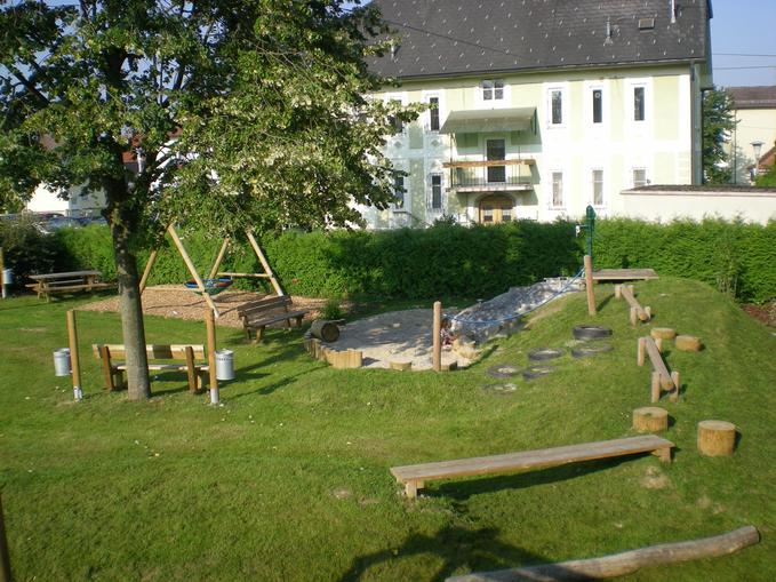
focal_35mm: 38
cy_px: 291
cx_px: 388
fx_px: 852
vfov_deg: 37.7
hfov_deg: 49.0
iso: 50
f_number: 4.6
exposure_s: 1/252
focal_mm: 6.3
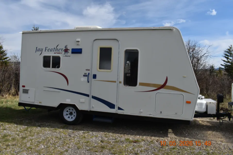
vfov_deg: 47.9
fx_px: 175
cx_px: 116
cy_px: 78
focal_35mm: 27
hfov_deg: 67.4
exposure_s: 1/320
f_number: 9
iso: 100
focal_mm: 18
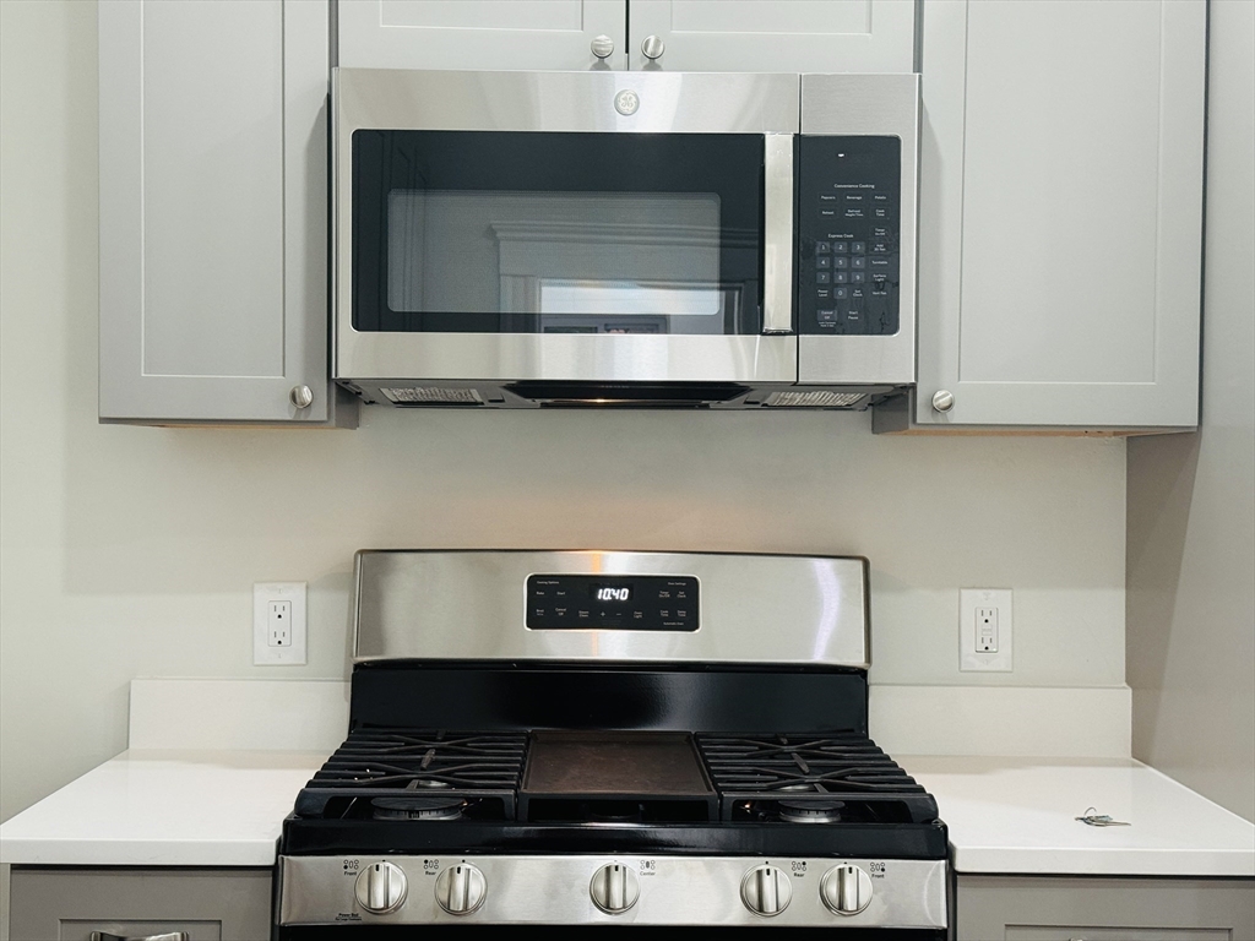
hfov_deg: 39.7
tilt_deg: -0.1
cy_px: 470
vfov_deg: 30.3
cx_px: 628
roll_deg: -0.9
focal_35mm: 48
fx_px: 1740
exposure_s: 1/60
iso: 160
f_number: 1.78
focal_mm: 6.76
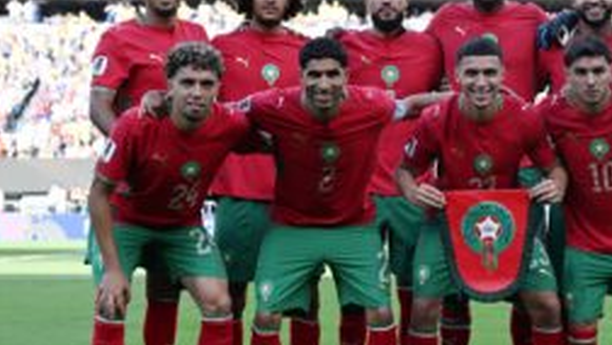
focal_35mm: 122
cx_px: 444
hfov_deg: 17.5
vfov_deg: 10.0
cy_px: 158
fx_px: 1981
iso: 800
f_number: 5
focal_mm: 70
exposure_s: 1/1600
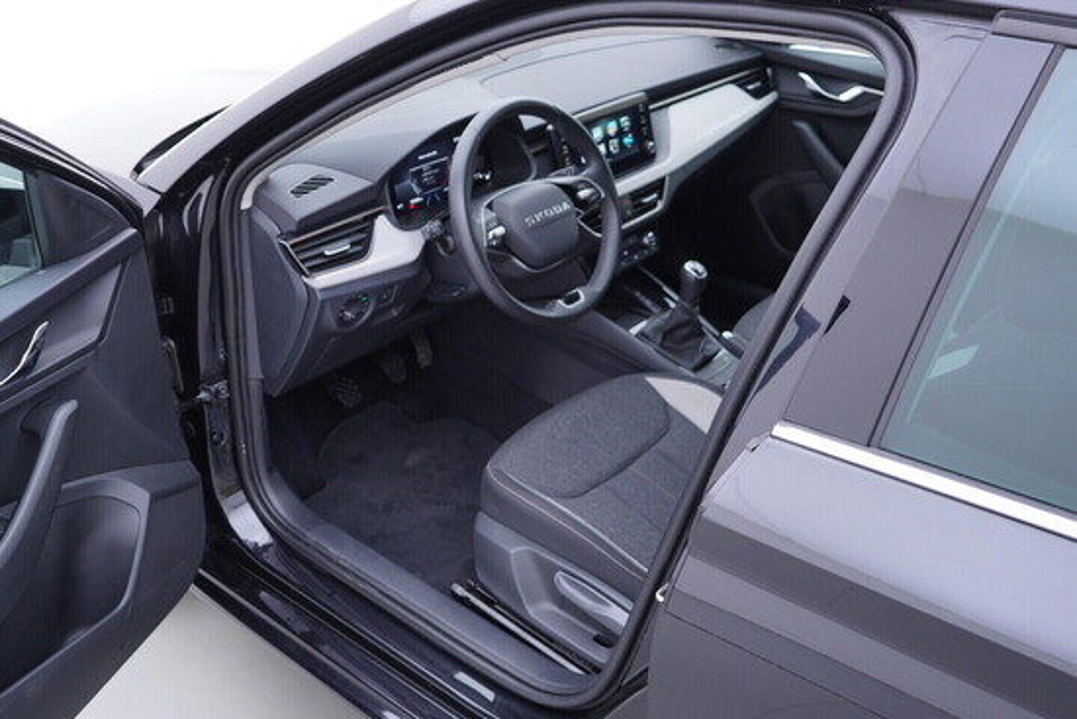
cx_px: 538
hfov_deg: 53.1
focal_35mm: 36
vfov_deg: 36.9
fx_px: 1077
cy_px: 360
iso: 200
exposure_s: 1/40
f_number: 2.8
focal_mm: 24
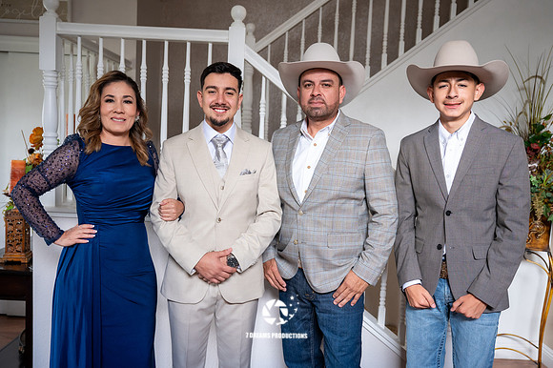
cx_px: 276
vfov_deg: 39.1
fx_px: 518
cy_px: 184
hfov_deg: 56.2
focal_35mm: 34
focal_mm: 32
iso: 1250
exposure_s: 1/100
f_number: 3.2
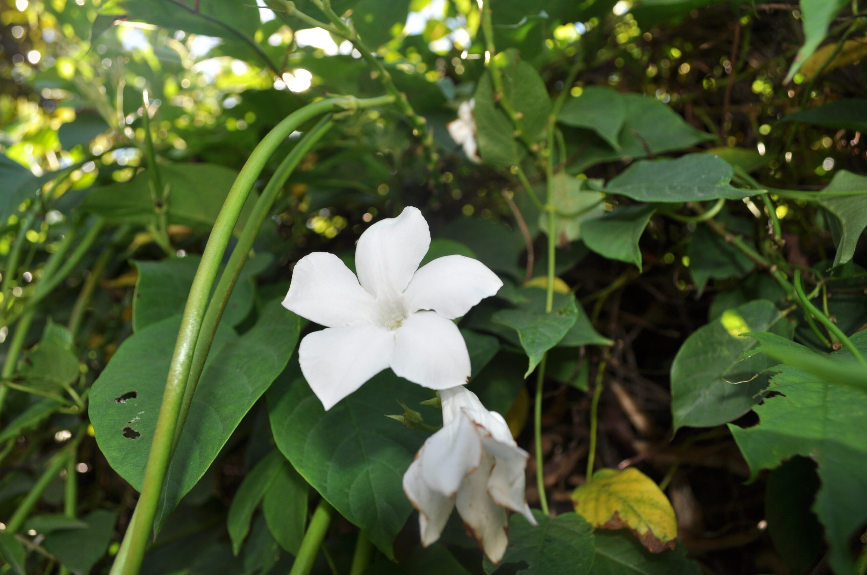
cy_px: 288
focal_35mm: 27
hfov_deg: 67.4
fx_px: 649
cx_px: 434
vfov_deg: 47.8
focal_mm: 18
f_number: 6.3
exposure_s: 1/200
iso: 200
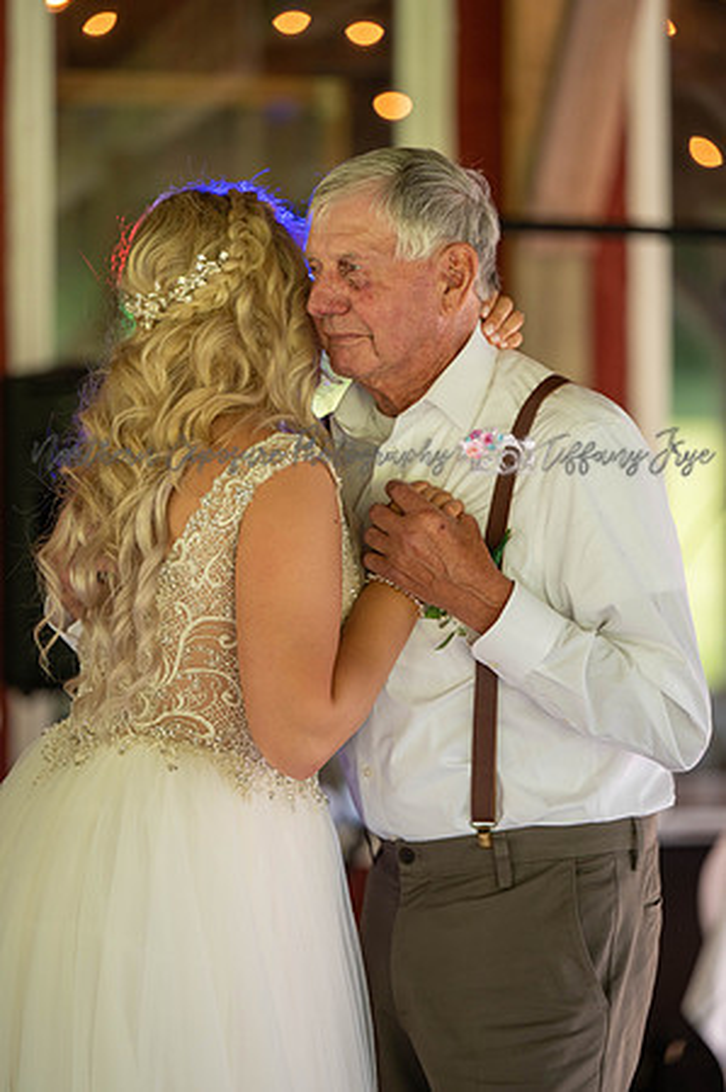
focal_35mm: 145
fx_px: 4396
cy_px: 546
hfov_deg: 9.4
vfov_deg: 14.2
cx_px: 363
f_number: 2.8
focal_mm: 145
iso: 1000
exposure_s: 1/250
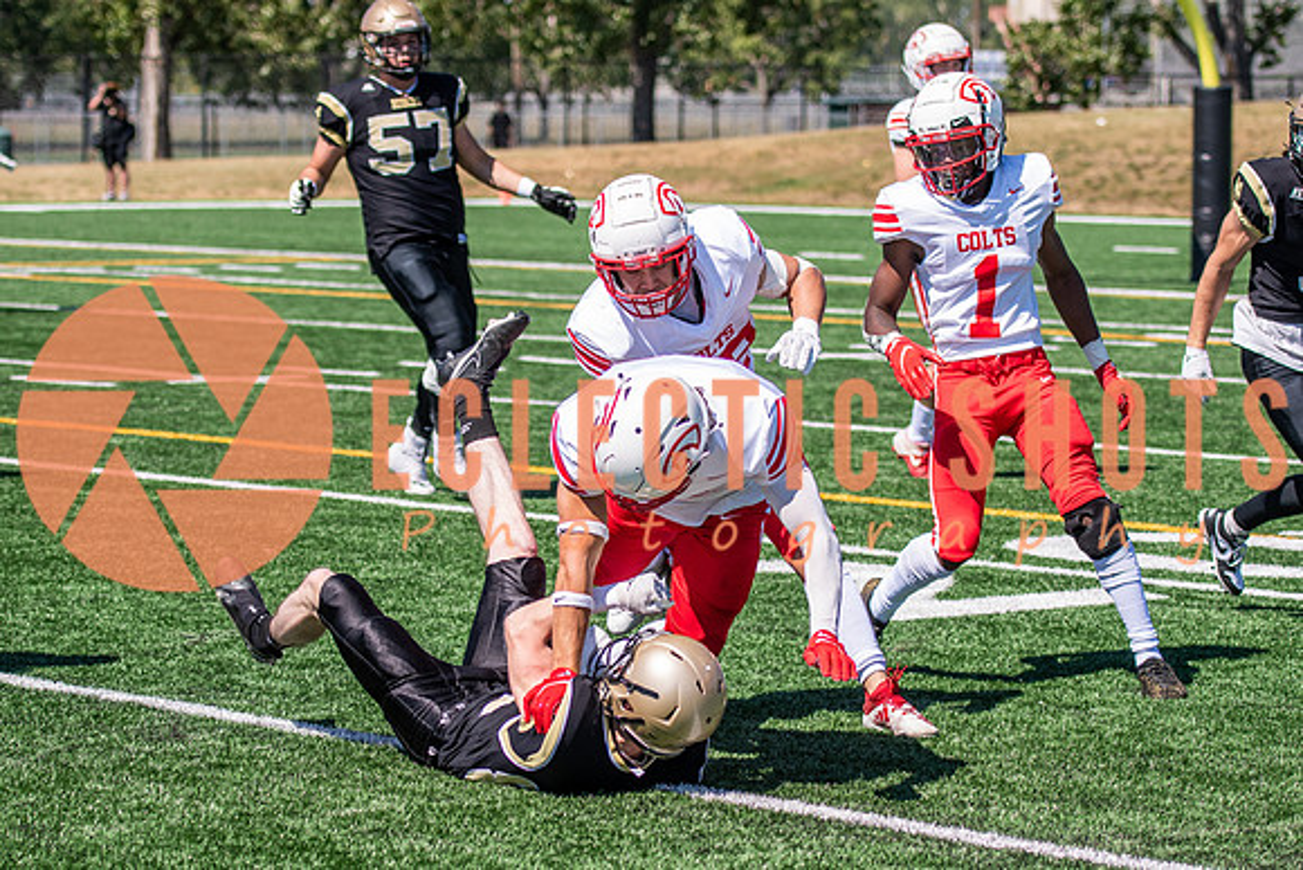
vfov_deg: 10.2
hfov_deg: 15.3
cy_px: 551
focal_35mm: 134
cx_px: 651
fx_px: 4862
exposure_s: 1/3200
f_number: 2.8
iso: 160
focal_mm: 70
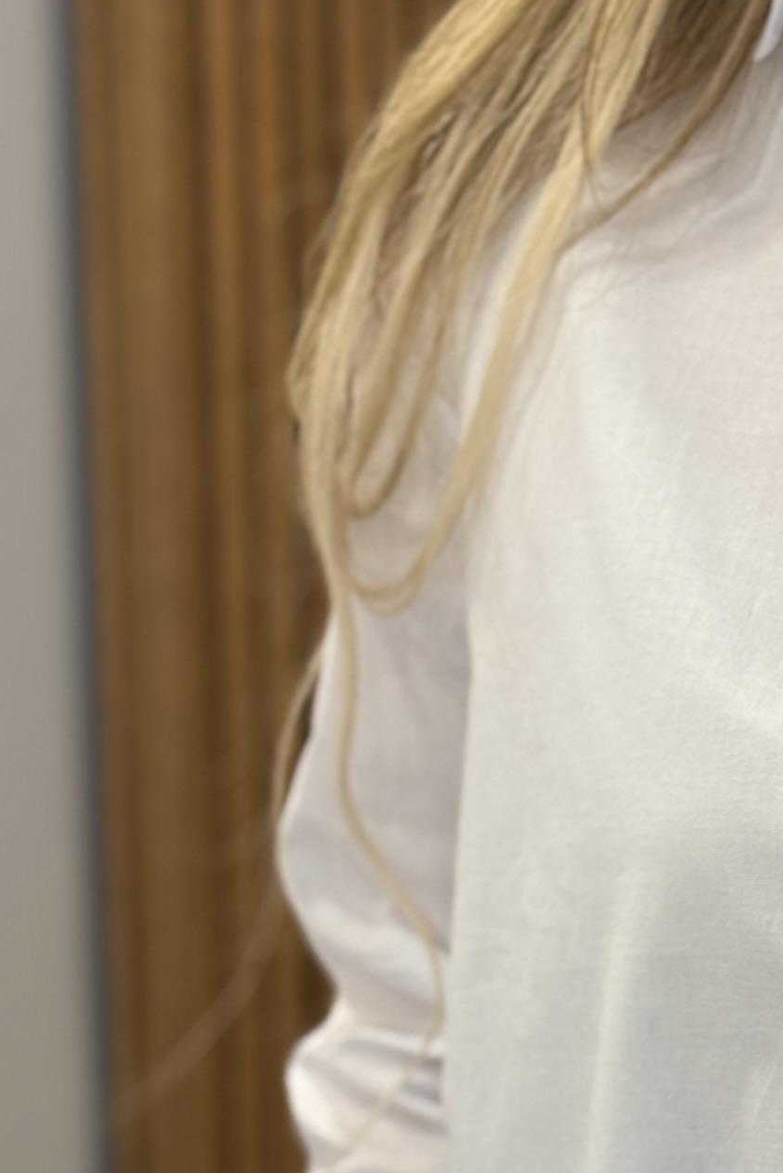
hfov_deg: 8.4
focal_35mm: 160
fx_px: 5218
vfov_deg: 12.6
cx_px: 1140
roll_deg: -1.0
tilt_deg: -12.6
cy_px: 1247
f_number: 1.78
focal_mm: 6.76
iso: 80
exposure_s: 1/121
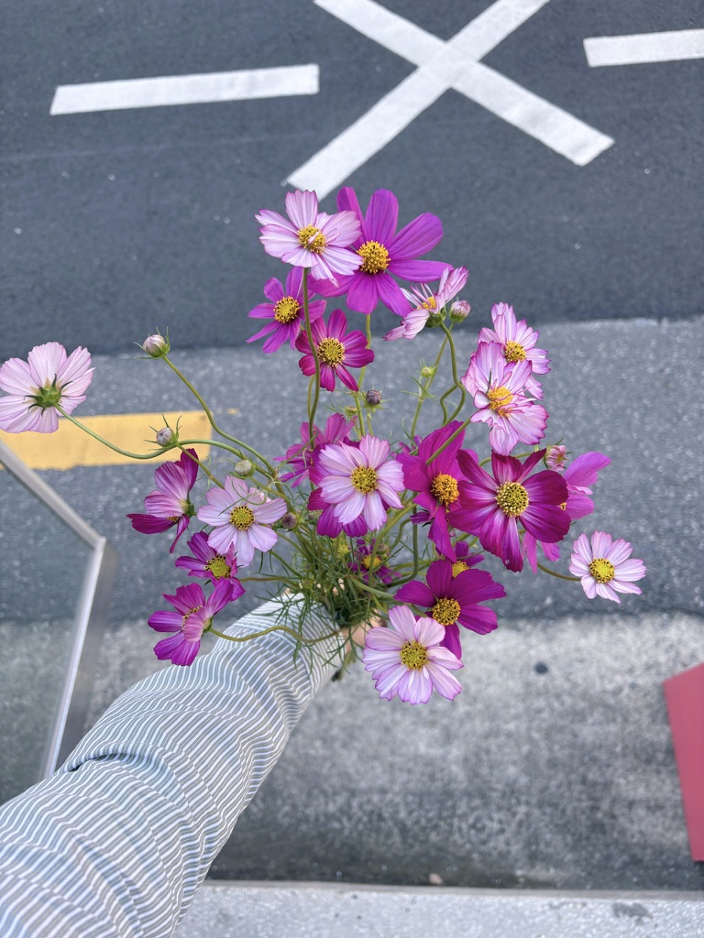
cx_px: 352
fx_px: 705
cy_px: 469
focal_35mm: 26
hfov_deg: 53.1
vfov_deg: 67.3
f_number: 1.6
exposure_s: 1/131
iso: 32
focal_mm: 5.96
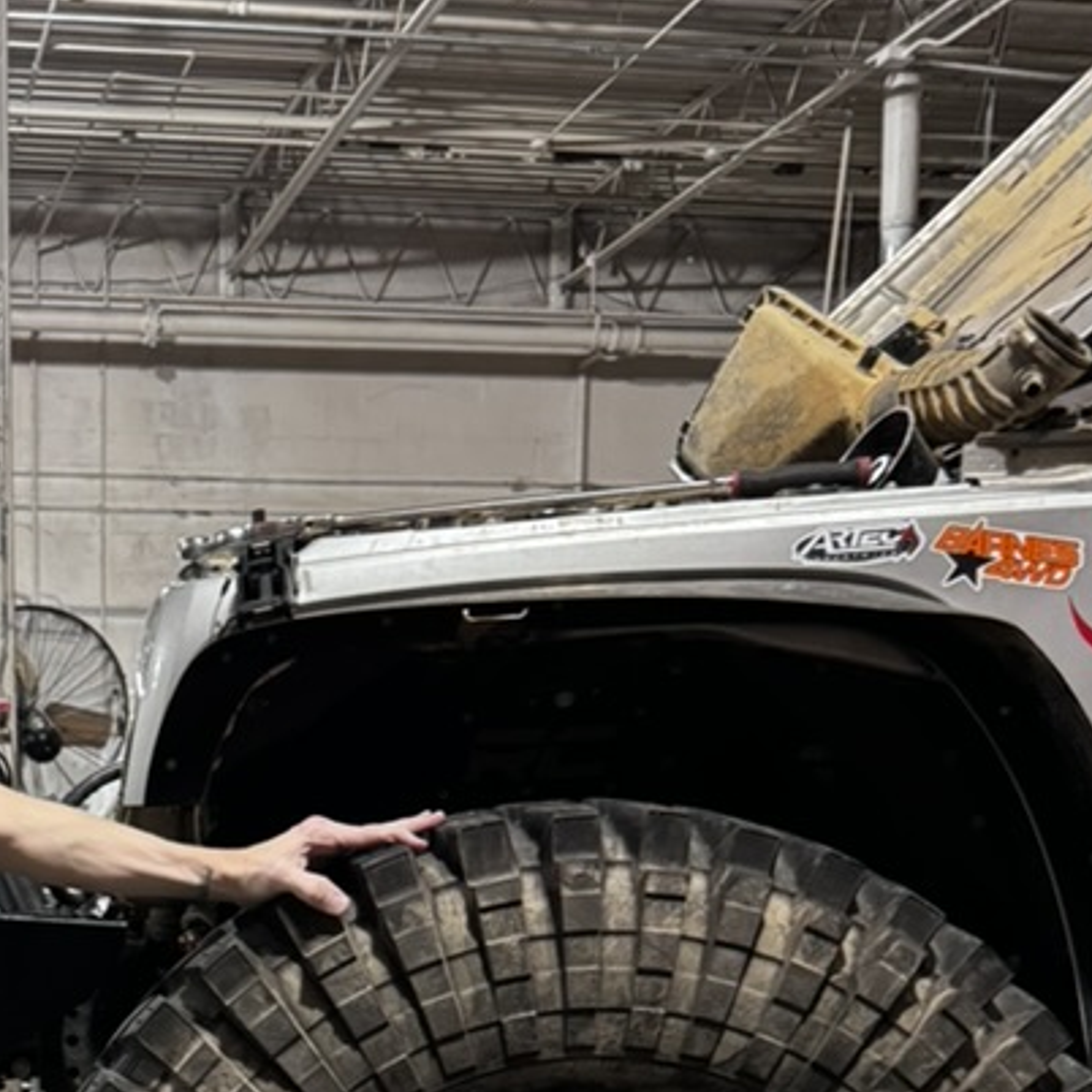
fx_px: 1927
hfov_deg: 30.0
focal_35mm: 54
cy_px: 1250
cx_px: 73
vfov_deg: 28.3
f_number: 1.78
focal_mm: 6.86
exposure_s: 1/60
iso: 640
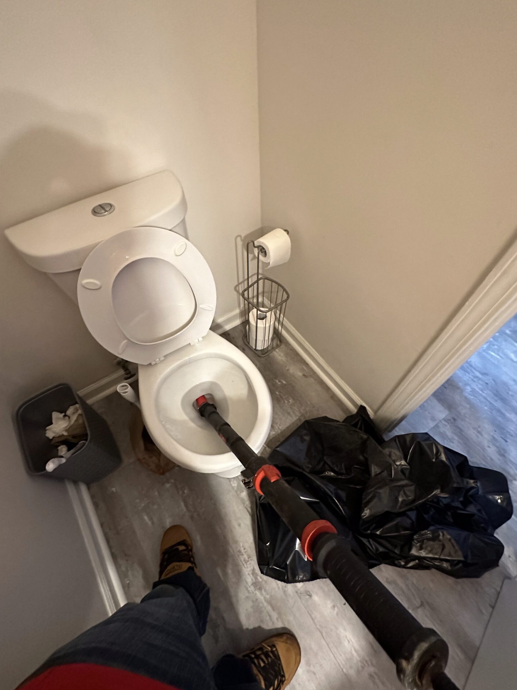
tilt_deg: -57.5
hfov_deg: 78.1
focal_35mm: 16
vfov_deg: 94.5
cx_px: 260
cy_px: 351
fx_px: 319
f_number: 2.2
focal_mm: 2.22
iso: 1000
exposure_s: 1/60
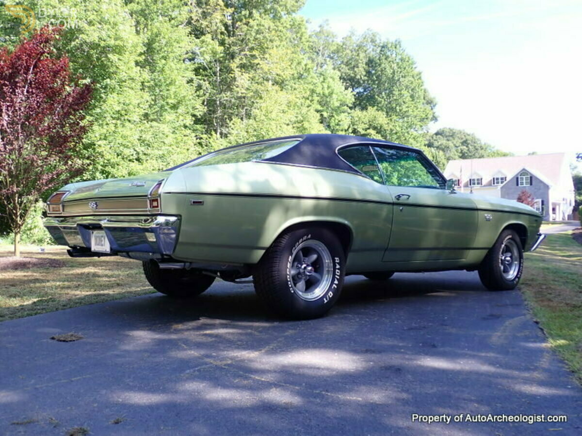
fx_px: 538
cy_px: 218
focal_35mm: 32
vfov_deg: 44.2
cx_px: 291
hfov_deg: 56.8
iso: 100
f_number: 2.4
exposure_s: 1/60
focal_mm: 5.79
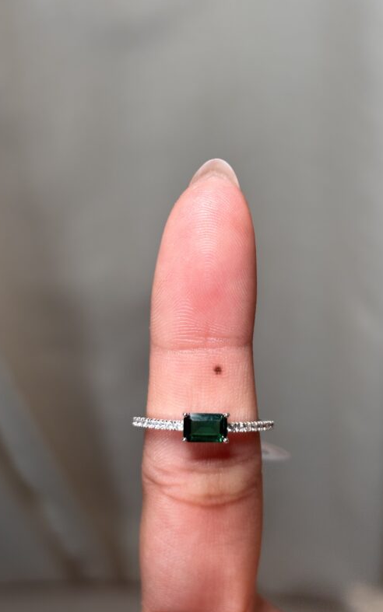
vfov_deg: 36.3
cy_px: 307
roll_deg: +6.1
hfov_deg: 23.1
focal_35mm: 56
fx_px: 935
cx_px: 202
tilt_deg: -43.2
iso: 32
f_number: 1.6
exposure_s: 1/121
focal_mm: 5.96
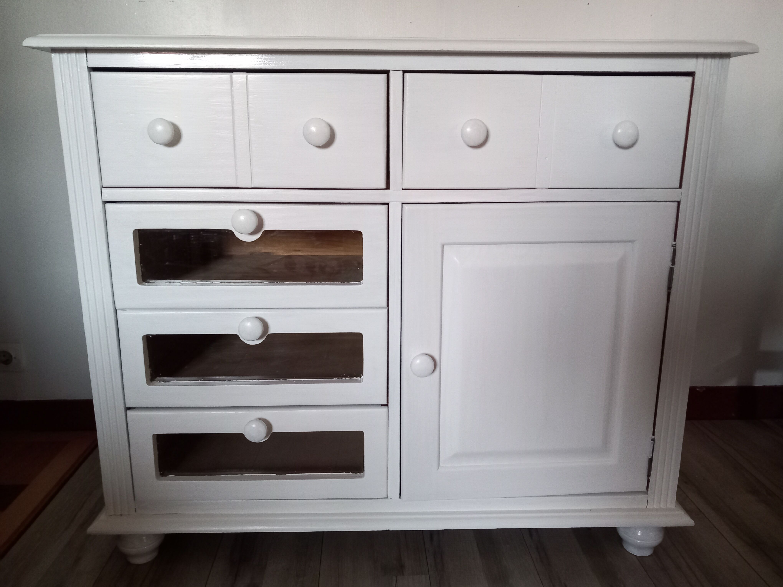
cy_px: 294
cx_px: 392
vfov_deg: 51.4
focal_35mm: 27
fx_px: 611
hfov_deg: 65.3
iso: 400
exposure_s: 1/25
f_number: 1.8
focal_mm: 4
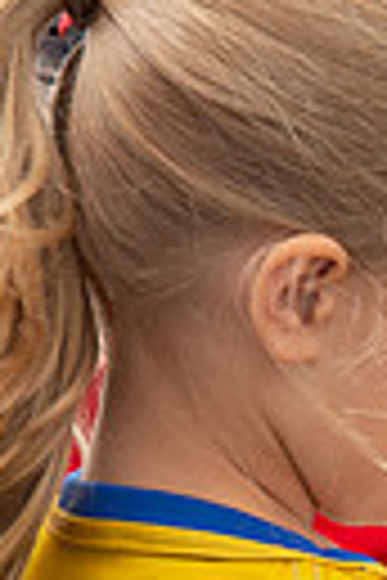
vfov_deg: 2.0
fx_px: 16237
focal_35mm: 1007
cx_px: 1037
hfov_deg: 1.4
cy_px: 696
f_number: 6.3
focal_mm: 200
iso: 640
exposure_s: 1/200
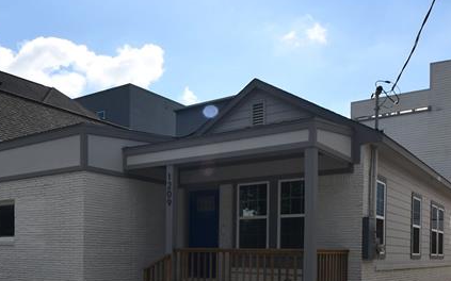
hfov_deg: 52.7
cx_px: 206
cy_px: 249
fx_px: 455
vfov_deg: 32.8
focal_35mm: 37
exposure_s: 1/400
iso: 100
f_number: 10
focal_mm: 10
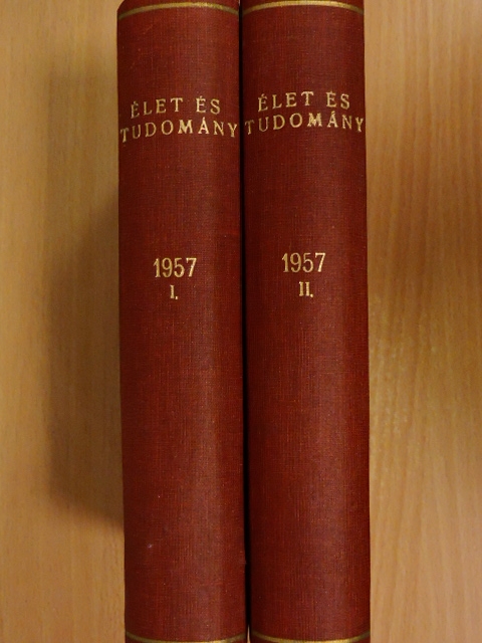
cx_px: 241
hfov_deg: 32.2
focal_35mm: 45
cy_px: 322
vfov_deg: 42.1
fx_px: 835
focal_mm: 8.1
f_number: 4
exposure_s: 1/100
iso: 1600
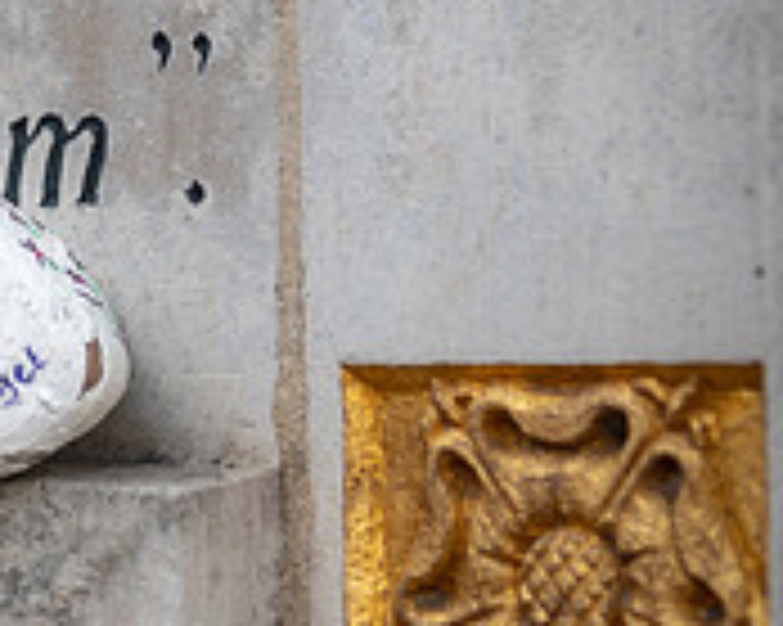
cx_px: -226
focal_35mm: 184
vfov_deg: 8.3
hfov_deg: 10.3
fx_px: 4262
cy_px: -35
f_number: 2.8
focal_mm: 48
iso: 200
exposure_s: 1/800
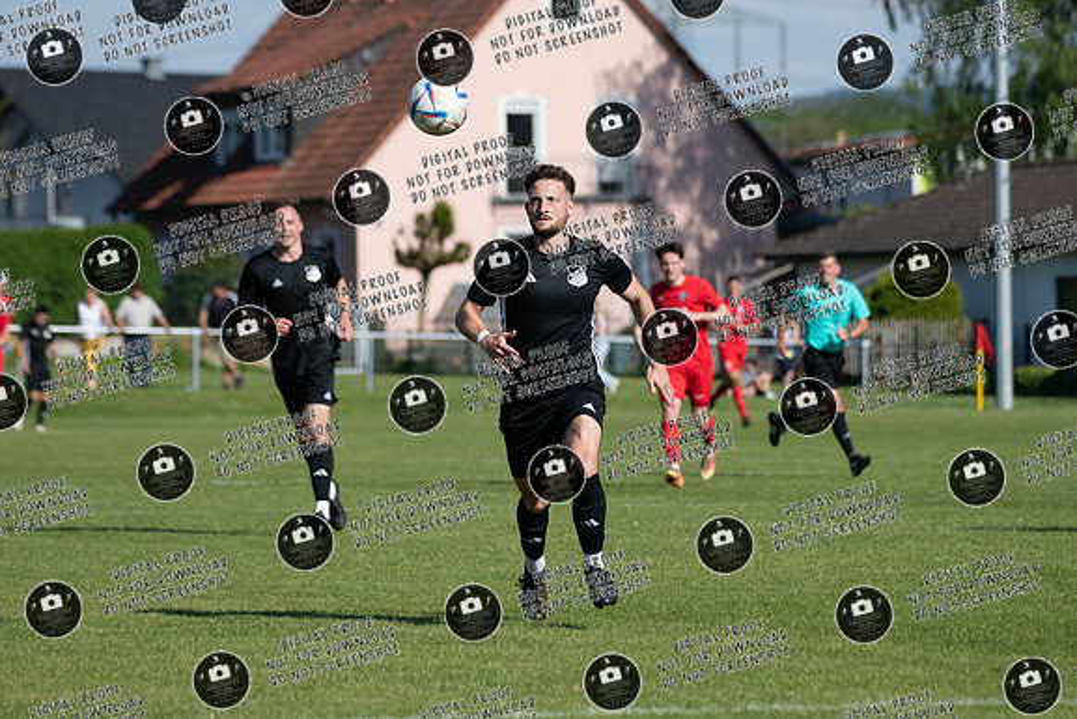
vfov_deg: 5.8
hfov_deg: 8.7
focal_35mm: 237
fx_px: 7092
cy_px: 355
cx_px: 579
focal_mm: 220
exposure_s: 1/1600
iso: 250
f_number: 5.6
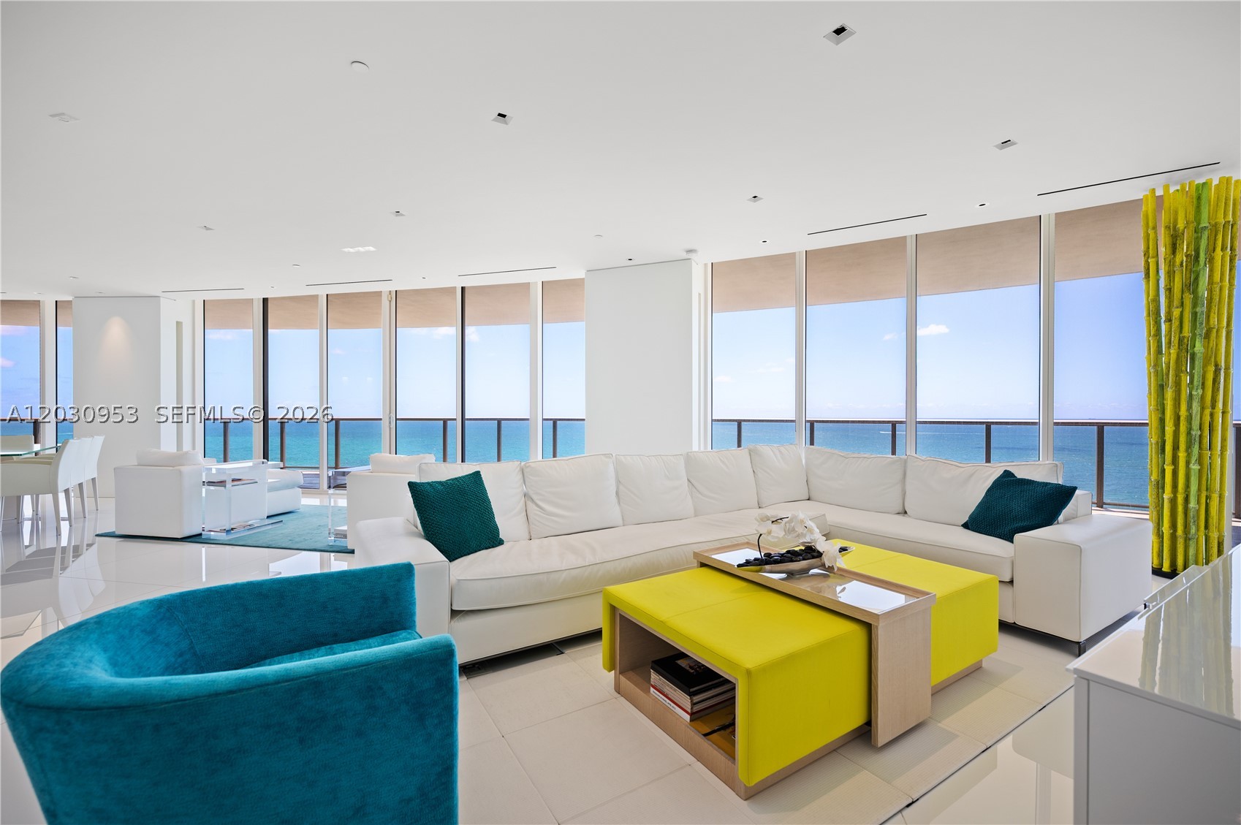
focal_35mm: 15
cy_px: 412
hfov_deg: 100.4
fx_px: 517
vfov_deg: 77.2
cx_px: 620
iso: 200
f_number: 4.5
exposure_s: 1/80
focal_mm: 15
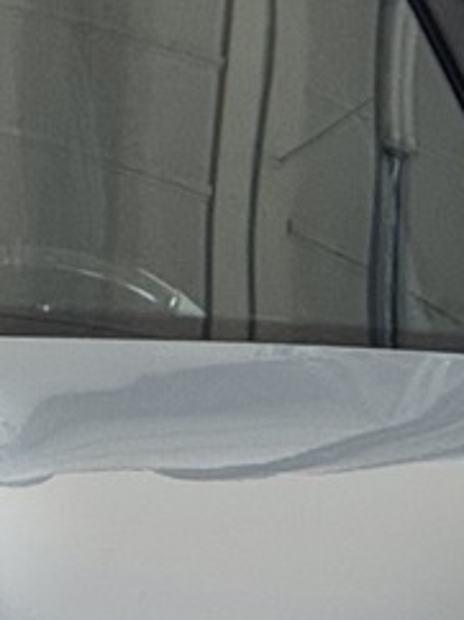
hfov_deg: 2.1
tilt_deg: -0.9
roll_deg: +0.2
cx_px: -497
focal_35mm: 715
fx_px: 12801
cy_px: 966
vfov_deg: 2.8
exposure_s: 1/145
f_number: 2.8
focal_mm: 15.66
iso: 160
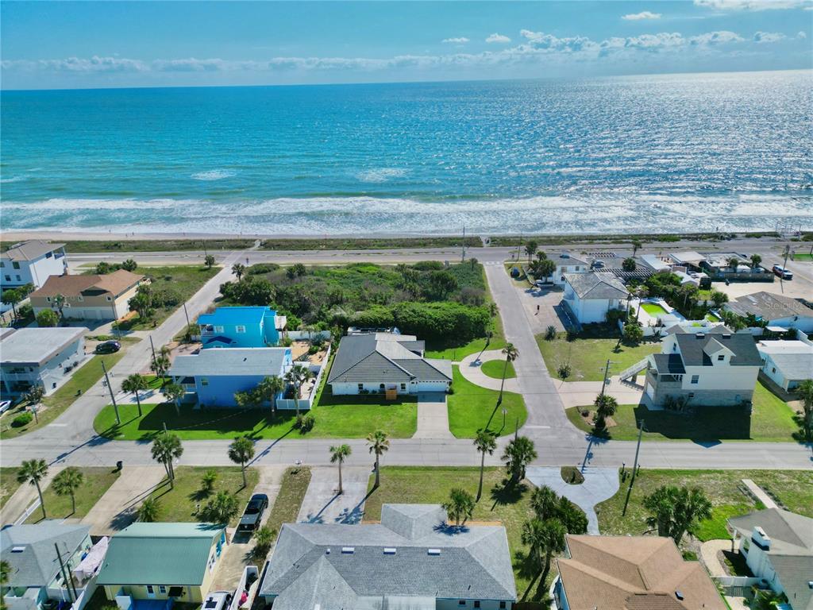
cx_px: 406
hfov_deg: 71.6
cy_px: 305
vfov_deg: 56.8
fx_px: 564
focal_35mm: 24
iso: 200
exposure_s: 1/6400
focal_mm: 6.72
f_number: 1.7
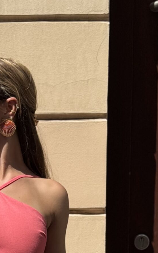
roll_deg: +0.4
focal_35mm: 146
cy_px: 362
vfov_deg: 13.6
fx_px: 1005
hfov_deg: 8.9
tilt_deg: -8.2
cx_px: -12
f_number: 1.78
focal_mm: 6.76
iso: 64
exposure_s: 1/6410
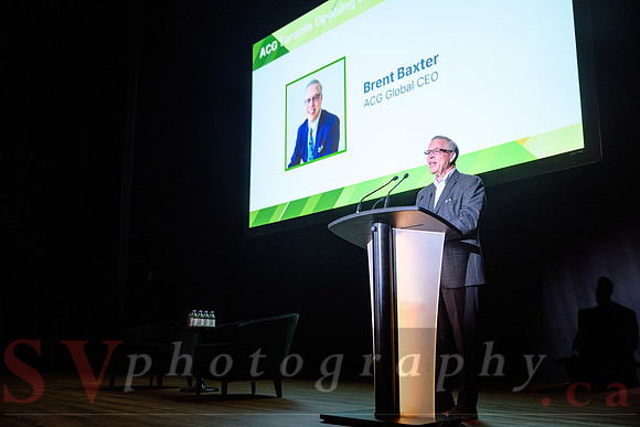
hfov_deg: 54.4
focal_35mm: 35
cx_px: 320
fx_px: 622
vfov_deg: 37.9
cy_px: 214
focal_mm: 35
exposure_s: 1/100
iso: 1250
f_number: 2.8
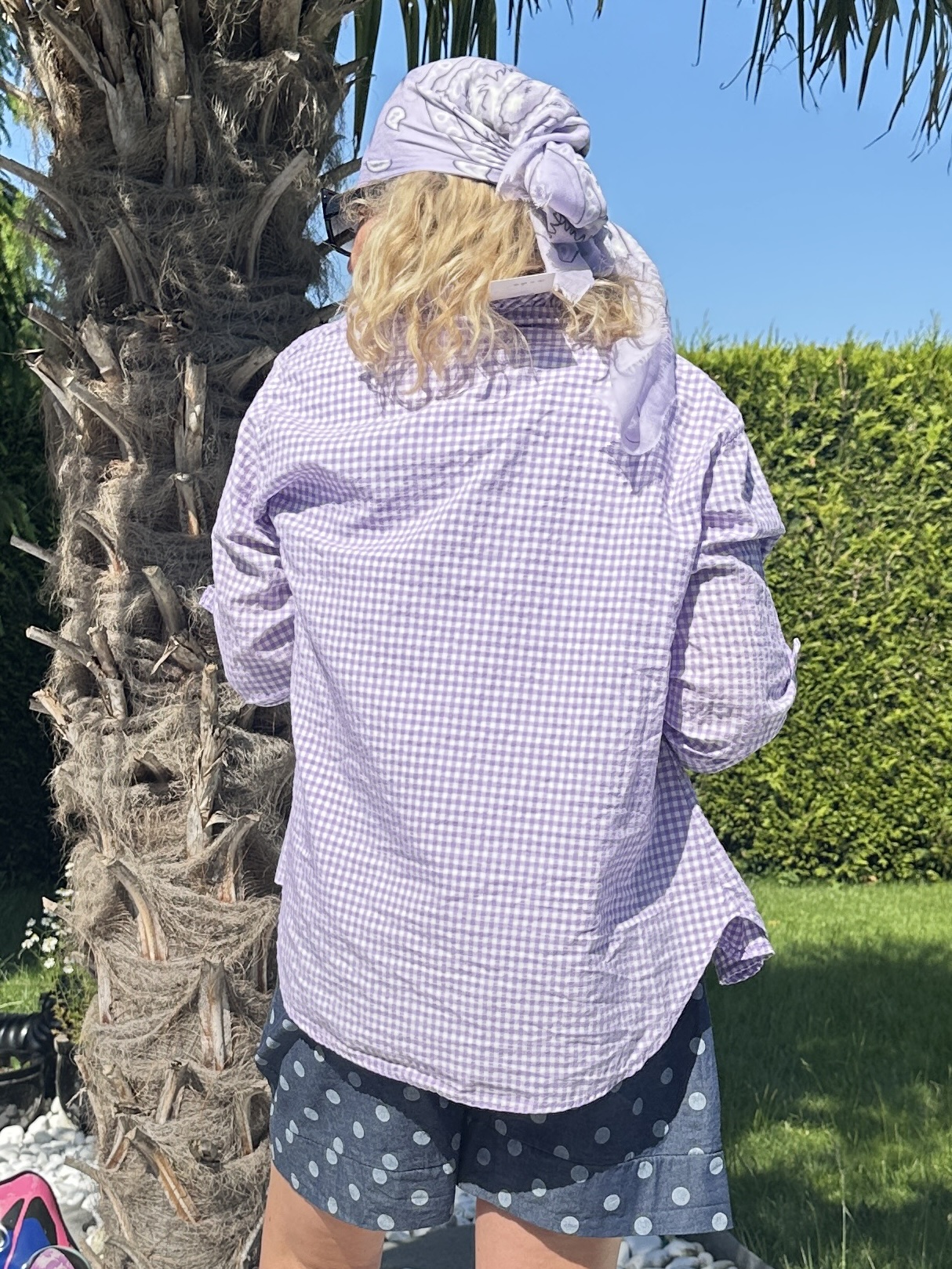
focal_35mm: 24
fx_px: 880
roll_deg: -0.4
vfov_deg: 71.6
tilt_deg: -3.9
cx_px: 476
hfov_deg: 56.8
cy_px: 634
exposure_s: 1/2809
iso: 80
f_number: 1.78
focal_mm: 6.86
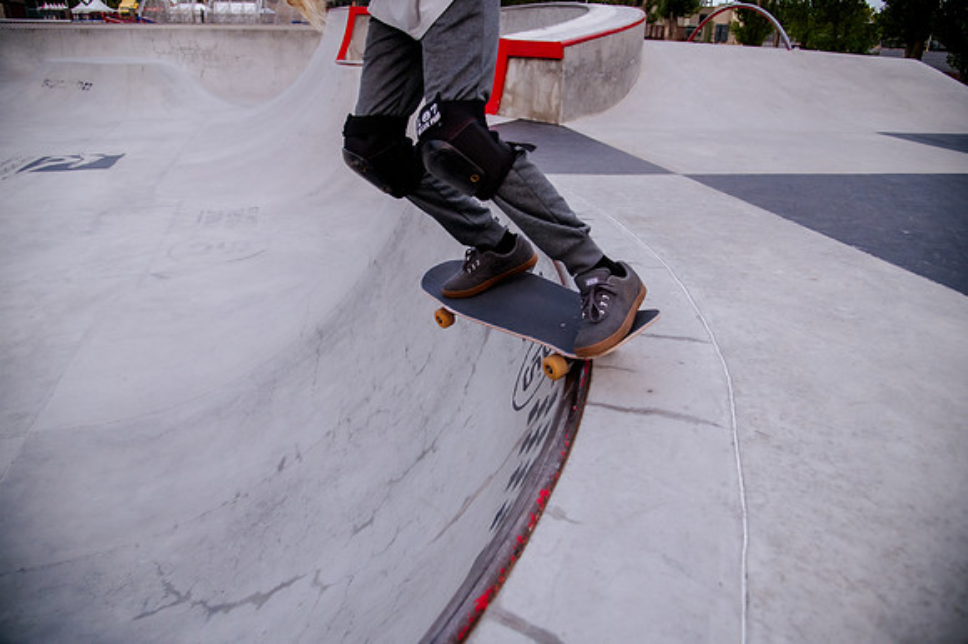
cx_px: 484
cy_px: 322
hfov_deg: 73.8
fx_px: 645
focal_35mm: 24
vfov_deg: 53.1
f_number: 4
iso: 2500
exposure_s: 1/640
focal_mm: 24
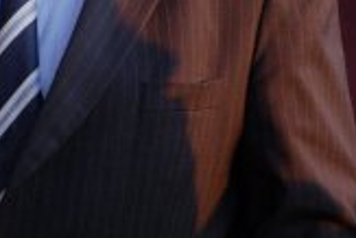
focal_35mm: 514
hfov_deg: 4.0
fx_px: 5087
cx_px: 144
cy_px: -96
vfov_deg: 2.7
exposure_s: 1/200
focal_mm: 112
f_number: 5
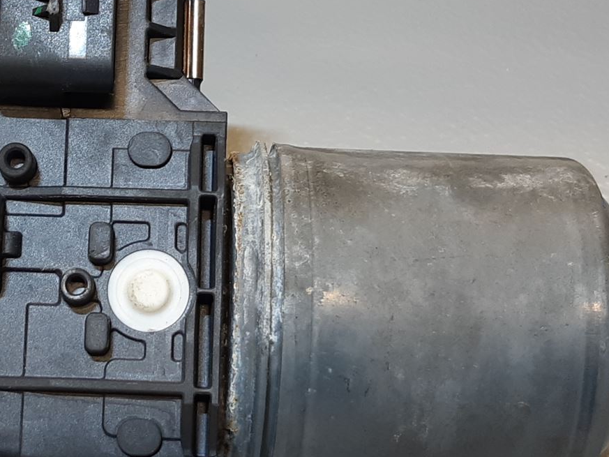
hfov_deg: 31.1
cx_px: 155
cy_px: 202
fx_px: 1073
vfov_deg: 24.0
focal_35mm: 61
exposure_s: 1/50
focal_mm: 3.93
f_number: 1.7
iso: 50
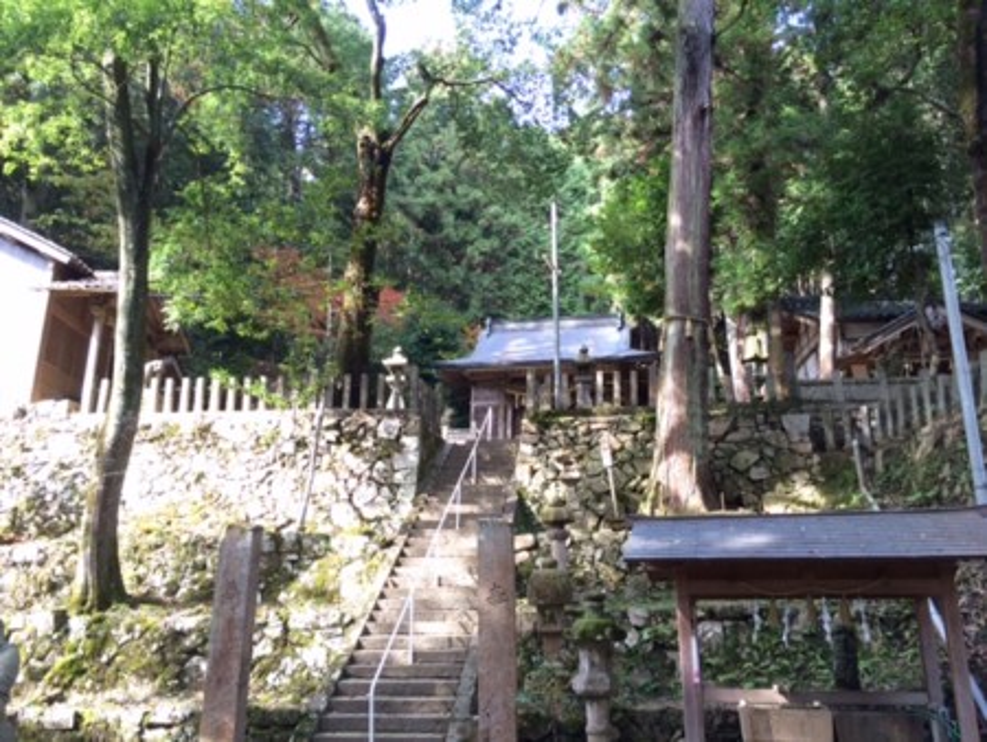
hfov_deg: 61.6
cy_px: 371
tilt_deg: +16.7
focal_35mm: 29
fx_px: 827
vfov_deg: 48.3
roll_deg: +1.3
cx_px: 494
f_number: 2.2
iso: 32
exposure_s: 1/40
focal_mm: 4.15
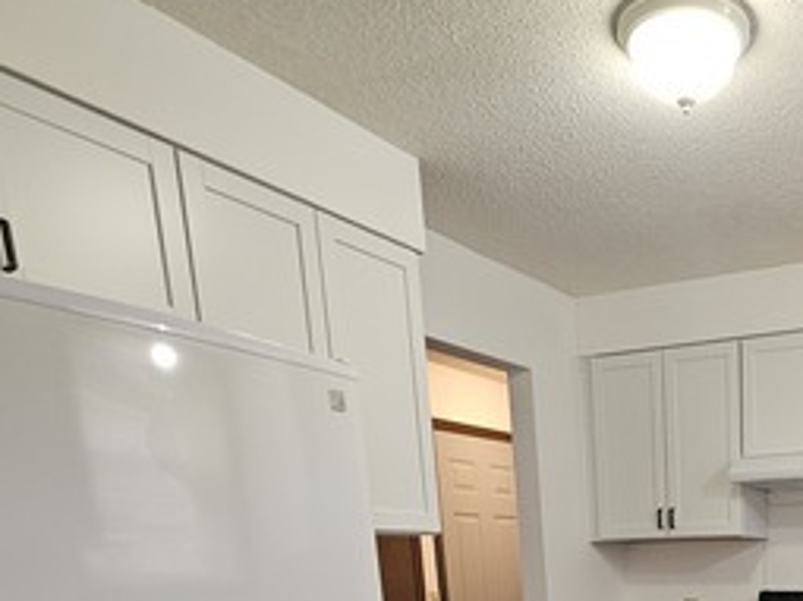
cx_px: 748
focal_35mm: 34
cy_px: 743
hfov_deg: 47.5
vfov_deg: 33.1
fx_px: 788
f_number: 2.2
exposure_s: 1/60
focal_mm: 2.2
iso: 200
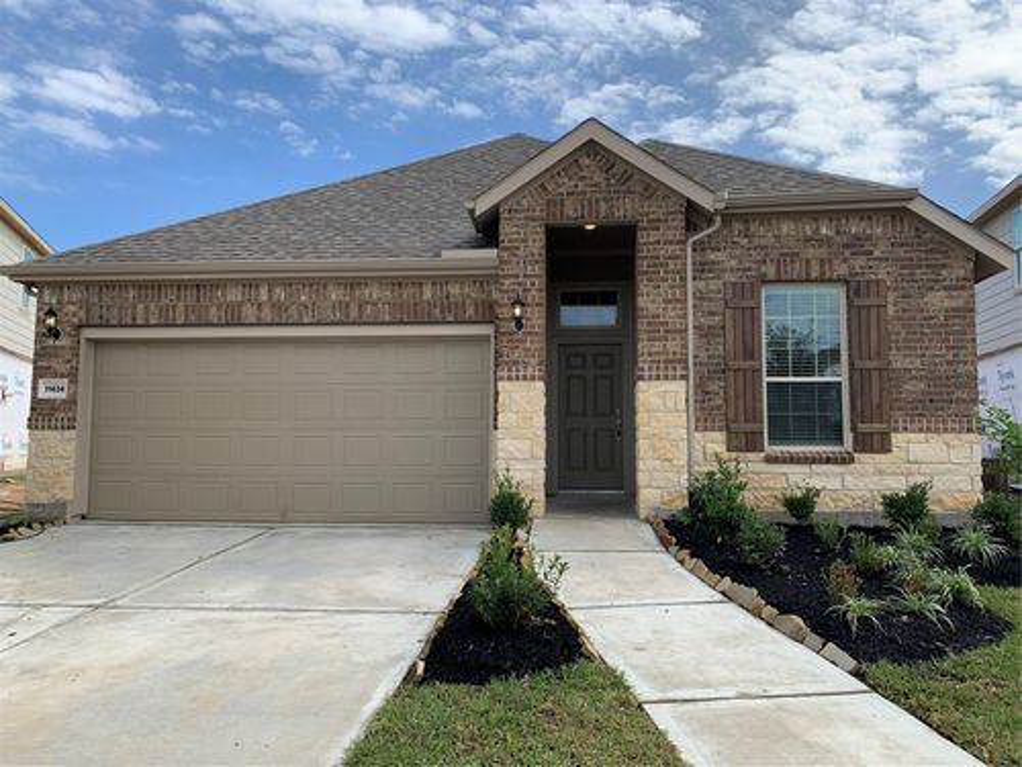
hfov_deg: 67.3
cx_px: 511
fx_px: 768
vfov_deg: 53.1
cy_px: 384
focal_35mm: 26
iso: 25
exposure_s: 1/1748
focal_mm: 4.25
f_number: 1.8
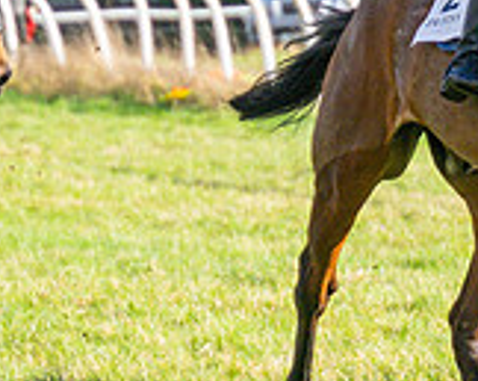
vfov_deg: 1.9
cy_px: 84
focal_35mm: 793
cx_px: 625
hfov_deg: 2.4
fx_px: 11198
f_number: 4
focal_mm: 120
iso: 400
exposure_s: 1/1600
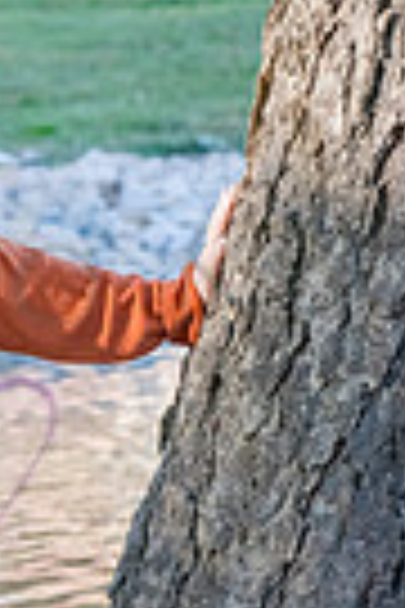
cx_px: -207
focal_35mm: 334
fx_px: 5636
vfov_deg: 6.2
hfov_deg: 4.1
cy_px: 446
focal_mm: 100
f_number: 5.6
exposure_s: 1/400
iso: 800
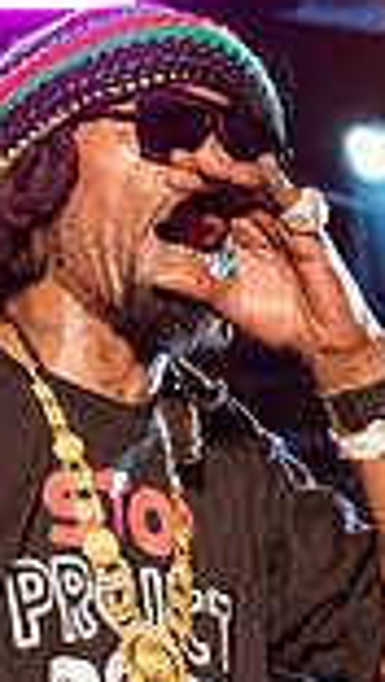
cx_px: 271
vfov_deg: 7.9
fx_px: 4962
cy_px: 540
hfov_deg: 4.4
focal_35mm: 274
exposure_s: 1/400
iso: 5000
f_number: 4
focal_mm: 70
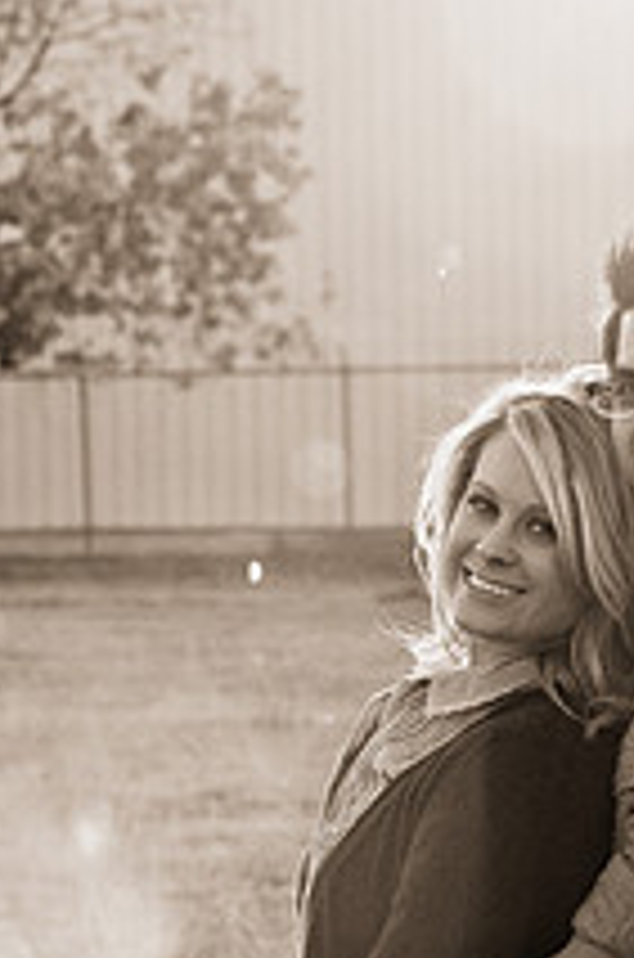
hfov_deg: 5.4
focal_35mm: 254
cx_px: 348
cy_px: 382
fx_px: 6742
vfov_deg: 8.1
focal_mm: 80
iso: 400
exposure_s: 1/640
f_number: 7.1
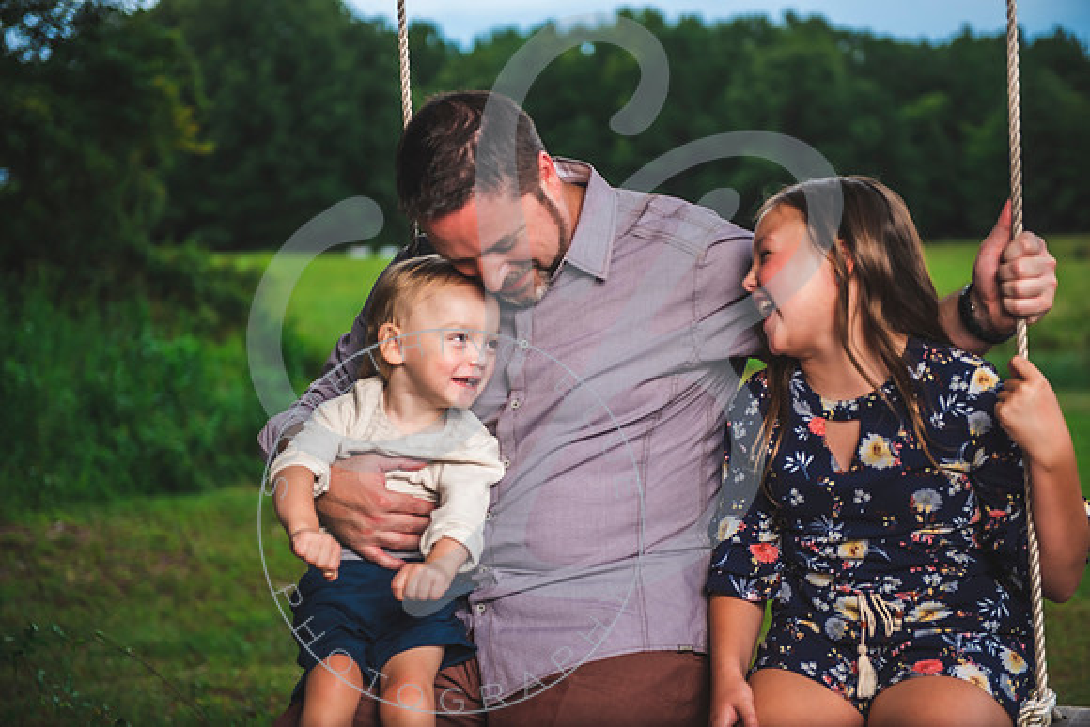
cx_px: 545
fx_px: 2120
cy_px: 364
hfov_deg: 28.8
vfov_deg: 19.5
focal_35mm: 70
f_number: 2.8
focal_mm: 70
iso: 100
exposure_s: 1/250
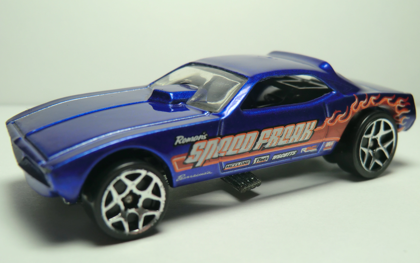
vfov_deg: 29.9
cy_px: 140
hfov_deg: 46.2
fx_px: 492
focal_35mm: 43
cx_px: 212
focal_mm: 7.1
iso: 64
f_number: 3.8
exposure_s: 1/100
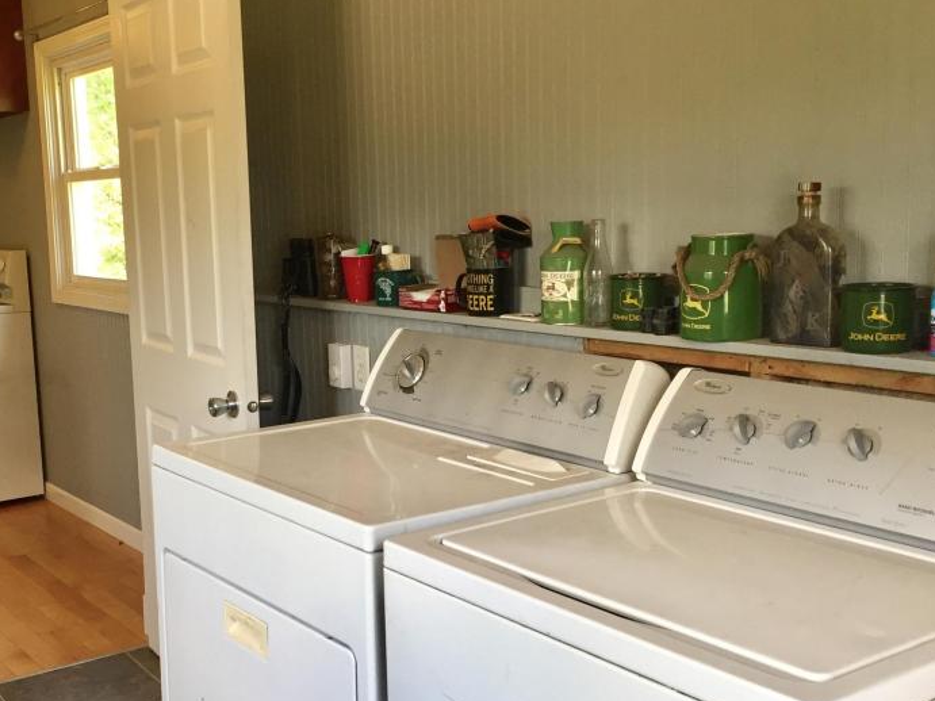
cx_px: 314
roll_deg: +3.2
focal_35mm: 43
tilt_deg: -6.4
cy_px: 382
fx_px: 1161
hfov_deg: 43.3
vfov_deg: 33.6
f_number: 2.2
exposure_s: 1/40
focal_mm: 4.15
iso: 32
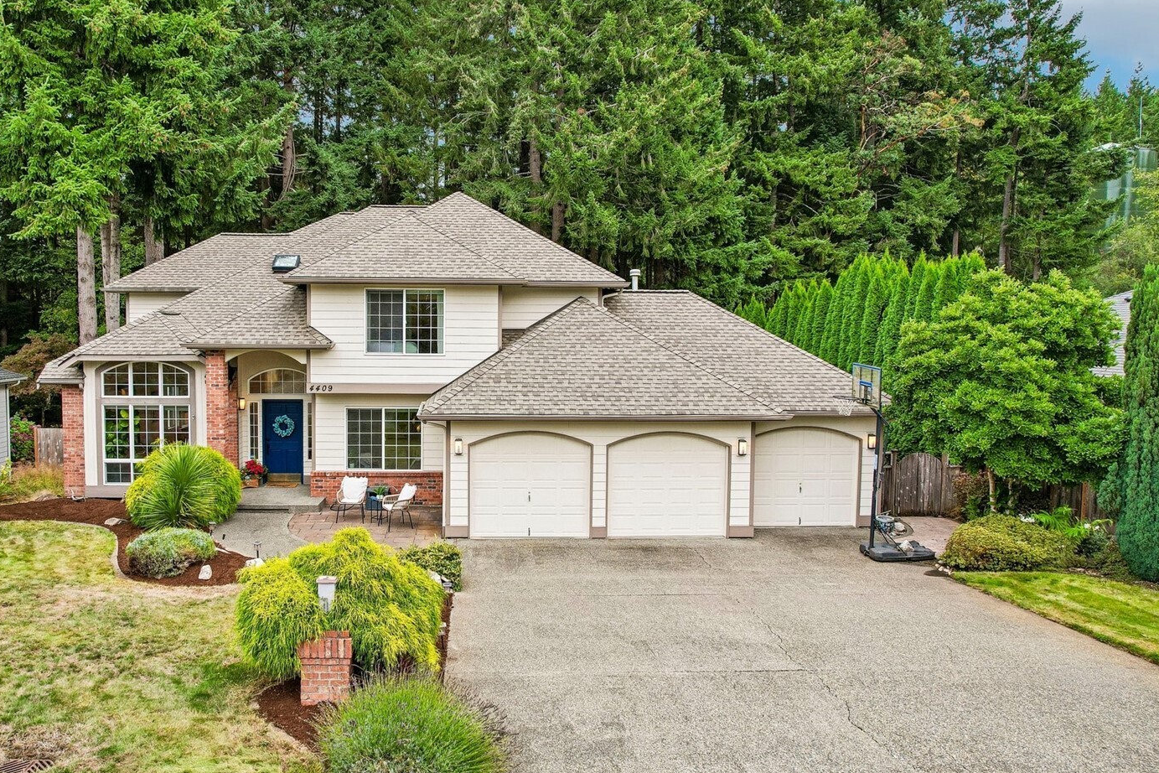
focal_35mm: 27
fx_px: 869
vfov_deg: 47.9
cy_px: 379
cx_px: 474
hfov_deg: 66.8
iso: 100
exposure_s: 1/320
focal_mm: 8.4
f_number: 2.8
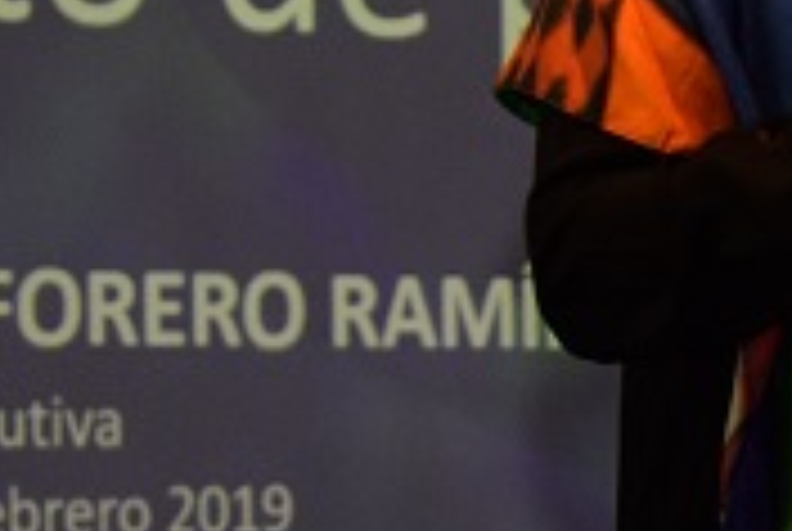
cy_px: -90
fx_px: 6186
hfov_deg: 7.2
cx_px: 1098
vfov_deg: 4.9
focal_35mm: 281
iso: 2000
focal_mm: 55
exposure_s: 1/80
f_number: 5.6
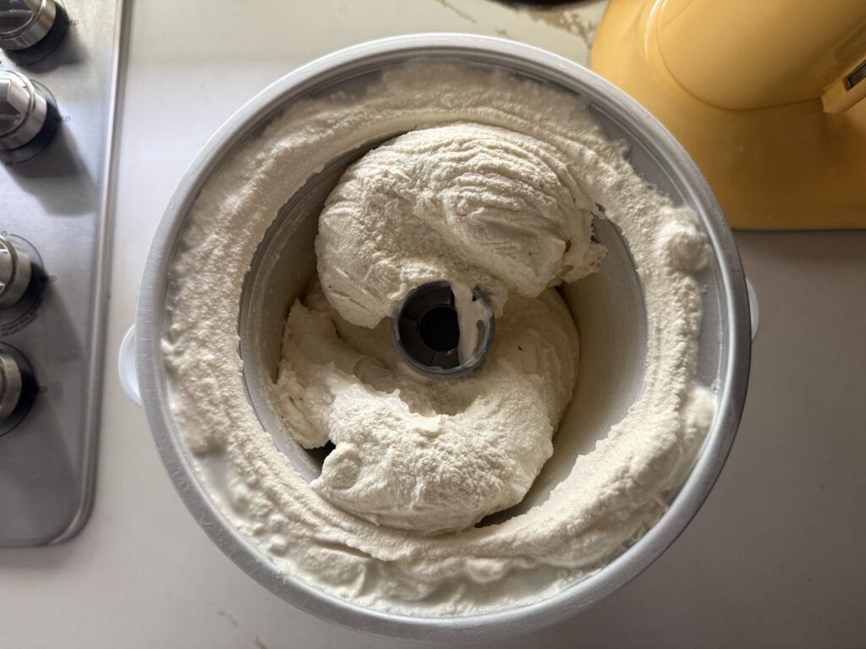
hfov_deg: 71.6
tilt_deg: -81.8
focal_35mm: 24
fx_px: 600
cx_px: 433
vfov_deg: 56.8
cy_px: 324
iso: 250
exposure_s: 1/60
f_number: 1.78
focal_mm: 6.76
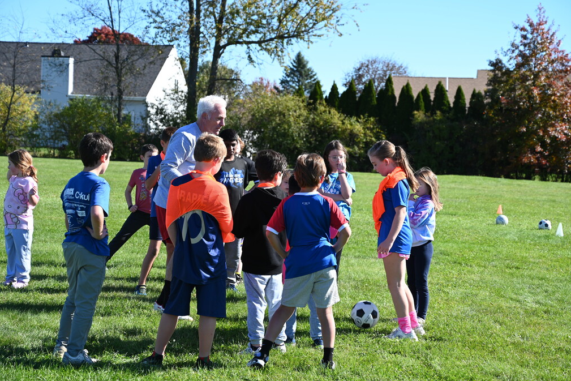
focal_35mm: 71
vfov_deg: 19.2
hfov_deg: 28.4
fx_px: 1126
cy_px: 190
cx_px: 289
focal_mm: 70
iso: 100
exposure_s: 1/250
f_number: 5.6
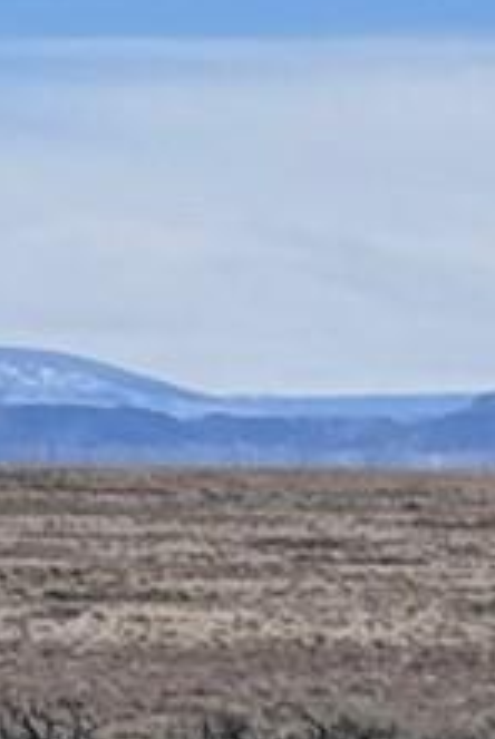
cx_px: -1455
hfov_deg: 3.6
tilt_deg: -6.5
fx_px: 7422
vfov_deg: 5.6
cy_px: 1130
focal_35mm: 361
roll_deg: -1.1
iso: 64
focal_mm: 6.76
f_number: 1.78
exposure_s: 1/7092
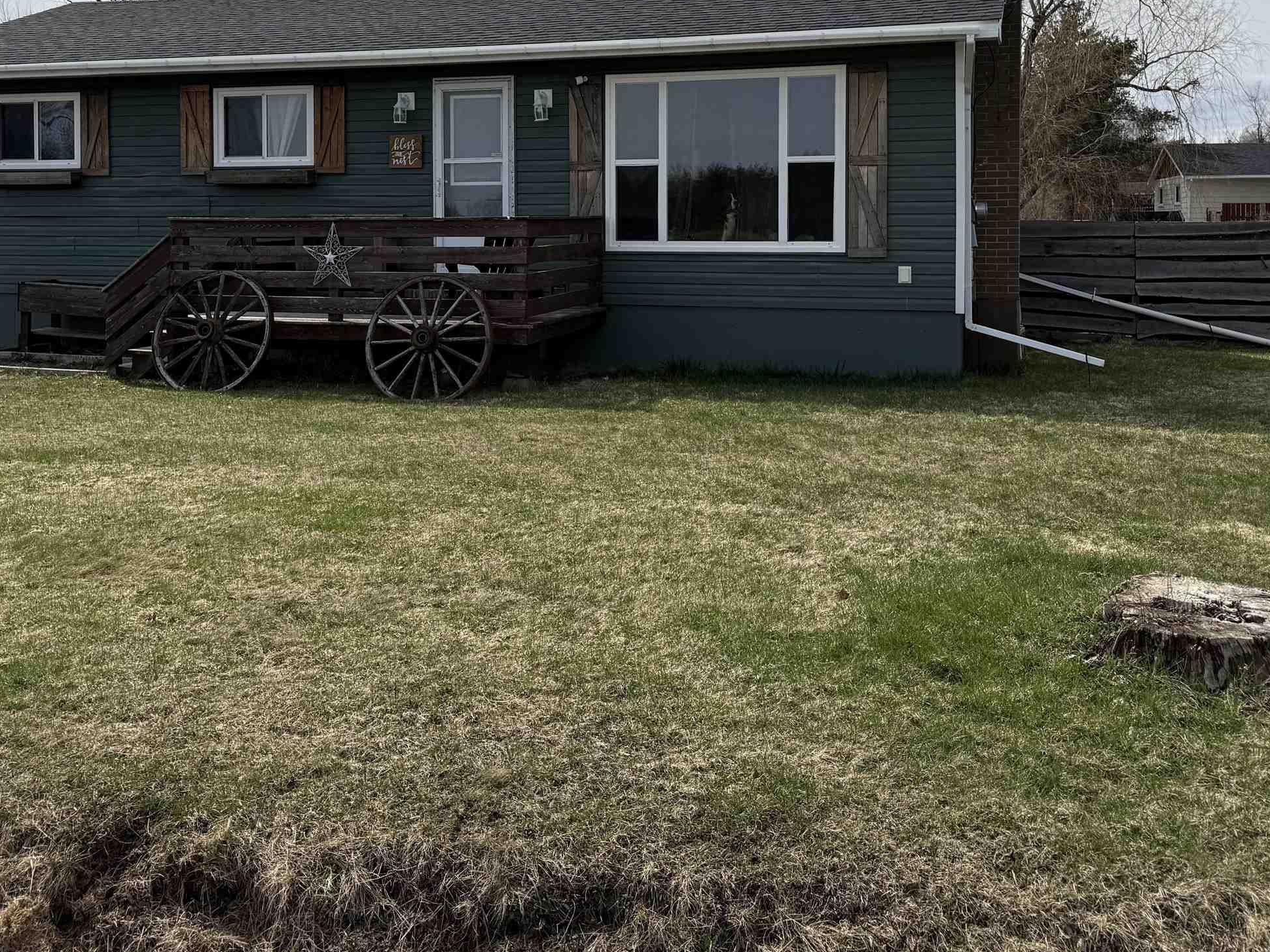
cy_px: 234
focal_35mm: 38
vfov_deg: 36.8
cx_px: 522
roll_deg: -0.1
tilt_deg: +0.5
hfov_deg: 48.7
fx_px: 1394
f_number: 1.78
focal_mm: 6.76
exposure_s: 1/9091
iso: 80
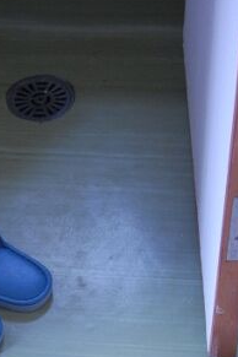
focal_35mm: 112
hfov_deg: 12.1
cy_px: 374
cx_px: -7
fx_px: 1111
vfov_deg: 17.7
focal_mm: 34
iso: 800
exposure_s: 1/50
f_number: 4.5
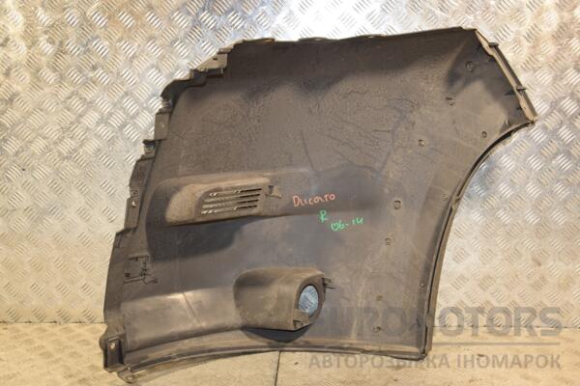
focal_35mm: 42
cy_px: 193
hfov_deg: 46.4
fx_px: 677
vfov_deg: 31.9
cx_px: 290
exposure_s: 1/125
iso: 800
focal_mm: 28
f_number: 5
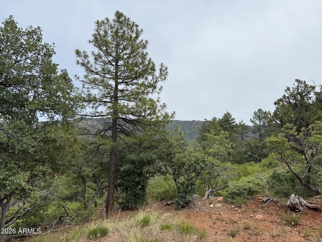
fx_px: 223
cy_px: 121
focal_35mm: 24
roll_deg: +0.7
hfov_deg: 71.6
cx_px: 161
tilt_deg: +8.0
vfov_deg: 56.8
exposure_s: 1/5714
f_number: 1.78
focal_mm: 6.76
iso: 80
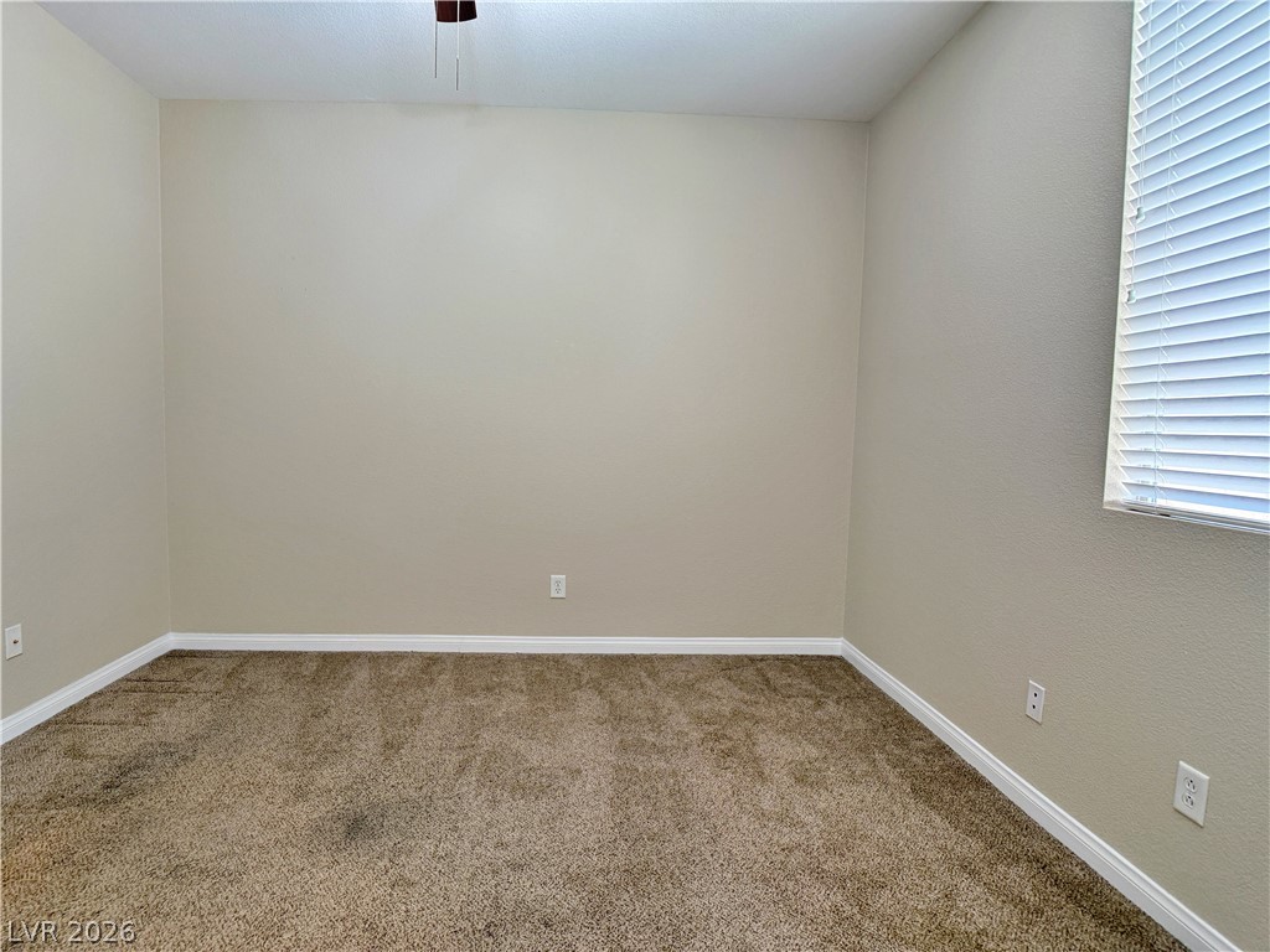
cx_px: 635
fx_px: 881
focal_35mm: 24
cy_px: 476
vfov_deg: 56.8
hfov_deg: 71.6
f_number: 1.78
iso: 250
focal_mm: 6.76
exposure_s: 1/120
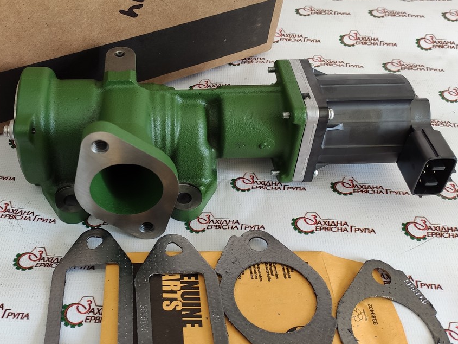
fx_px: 543
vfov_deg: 35.1
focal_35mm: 41
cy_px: 156
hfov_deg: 44.9
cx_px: 141
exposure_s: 1/50
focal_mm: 4.77
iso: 188
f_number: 1.75
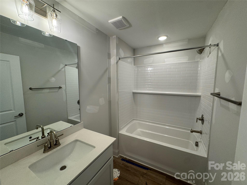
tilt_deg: -8.4
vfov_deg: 85.7
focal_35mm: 14
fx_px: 100
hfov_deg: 102.1
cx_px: 124
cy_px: 92
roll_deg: +0.7
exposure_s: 1/120
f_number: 2.2
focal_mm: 2.22
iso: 100
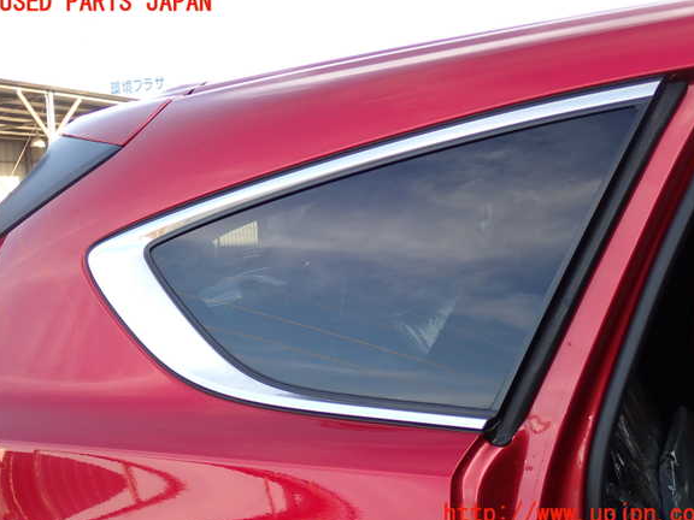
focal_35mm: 49
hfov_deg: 38.9
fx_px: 982
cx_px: 354
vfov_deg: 29.7
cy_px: 259
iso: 100
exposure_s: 1/100
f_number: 3.1
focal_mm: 8.4
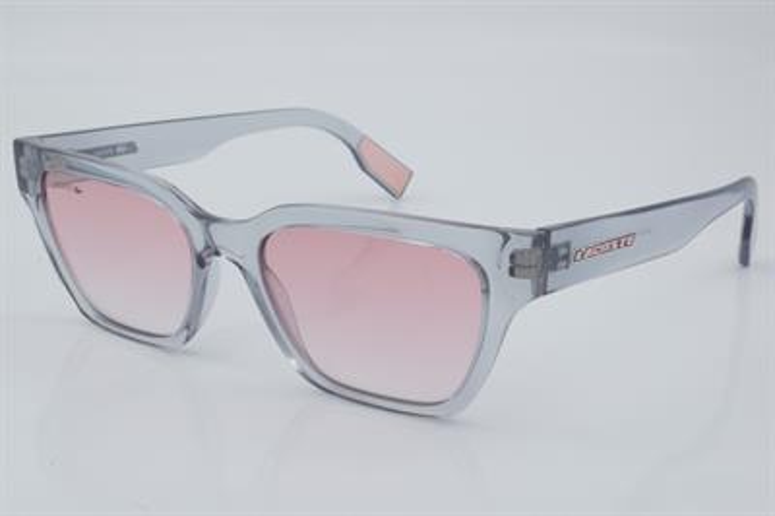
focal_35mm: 68
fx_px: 1452
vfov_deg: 20.1
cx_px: 388
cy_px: 258
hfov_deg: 29.9
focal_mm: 45
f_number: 32
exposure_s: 1/4
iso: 100
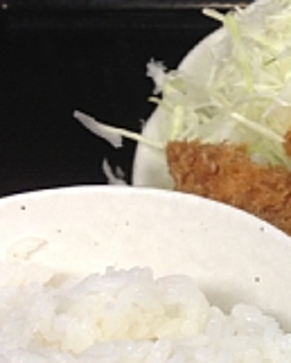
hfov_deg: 11.4
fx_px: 1366
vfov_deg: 15.1
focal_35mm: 127
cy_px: 144
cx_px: 503
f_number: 2.4
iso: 50
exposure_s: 1/24
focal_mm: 4.28
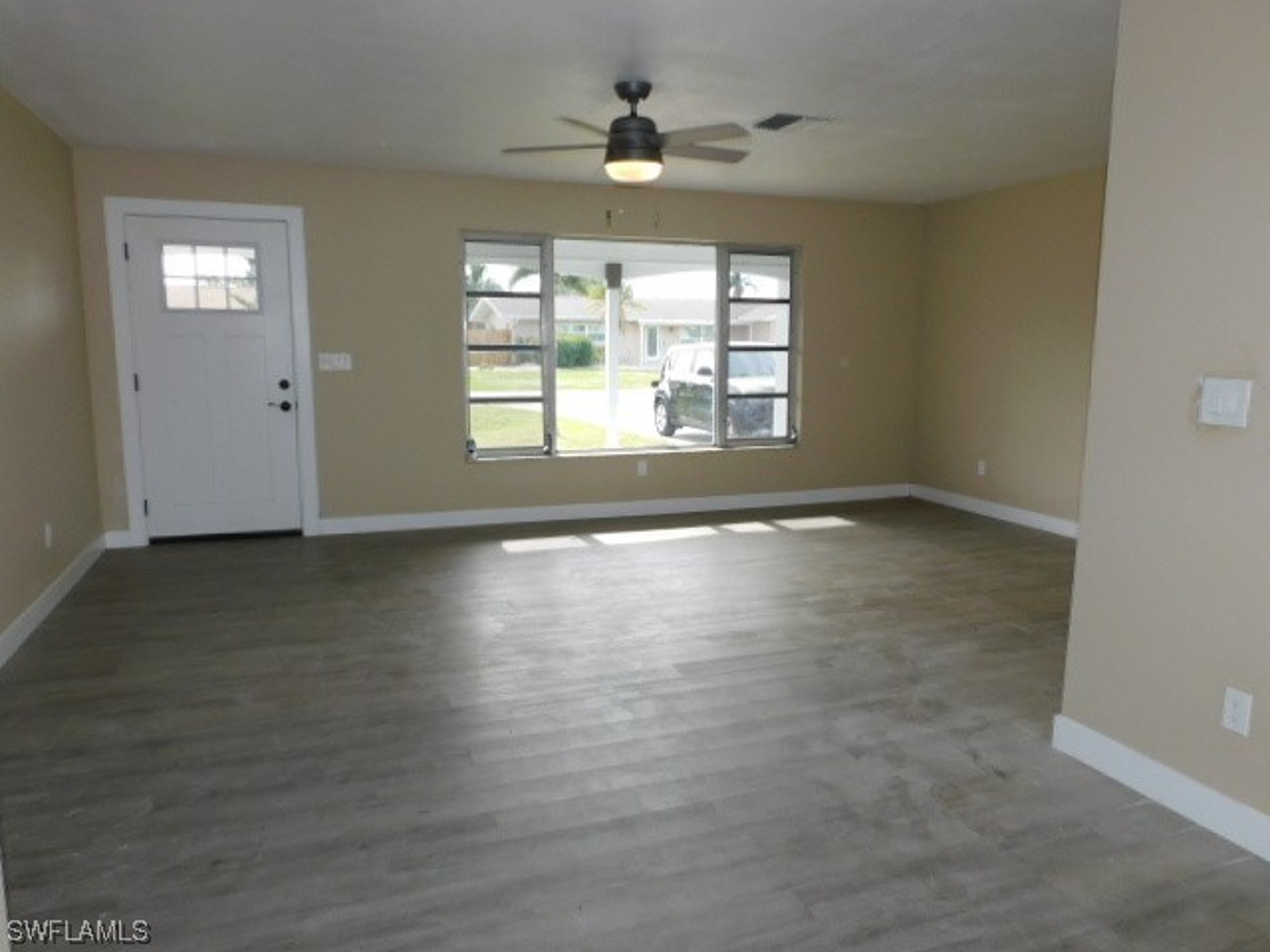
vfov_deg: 56.8
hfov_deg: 71.6
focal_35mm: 24
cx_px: 635
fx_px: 881
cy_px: 476
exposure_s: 1/160
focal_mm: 4.3
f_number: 3.3
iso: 125
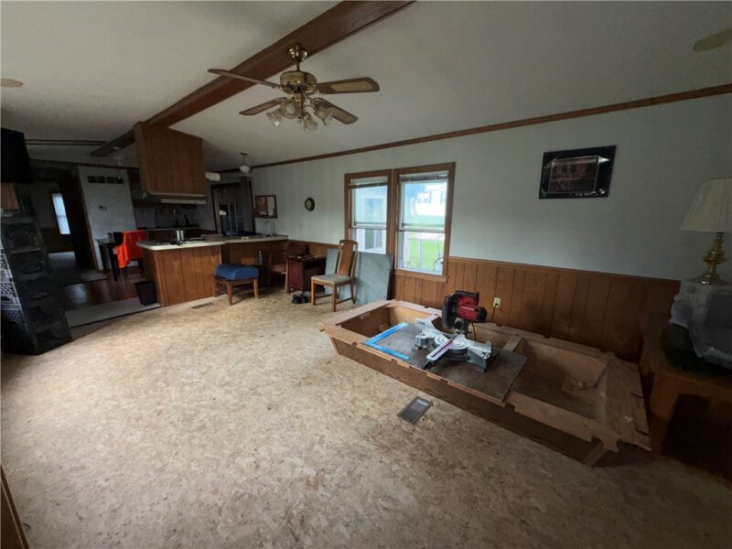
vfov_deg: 85.7
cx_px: 366
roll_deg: -0.5
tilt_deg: -12.2
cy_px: 274
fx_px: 296
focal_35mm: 14
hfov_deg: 102.1
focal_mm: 2.22
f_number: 2.2
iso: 80
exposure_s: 1/99
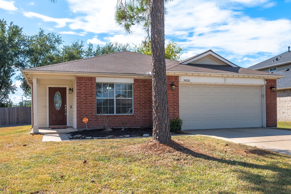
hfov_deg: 55.8
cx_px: 146
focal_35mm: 34
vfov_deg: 38.7
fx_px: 275
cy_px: 114
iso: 125
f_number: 14
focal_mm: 24
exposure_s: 1/80
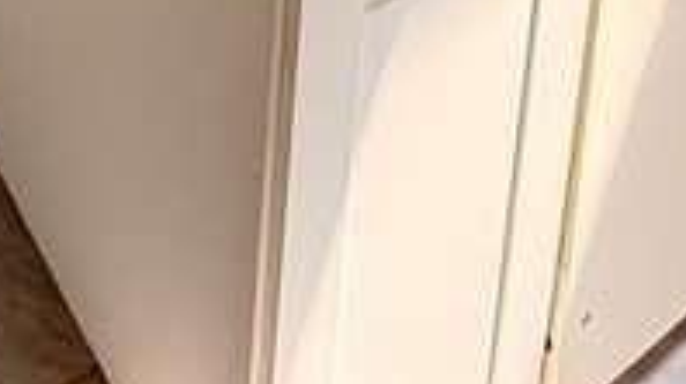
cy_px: -872
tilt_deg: -12.7
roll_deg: -2.6
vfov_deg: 9.9
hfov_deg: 26.8
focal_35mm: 79
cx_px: 281
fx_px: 1436
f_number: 2.2
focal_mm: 2.22
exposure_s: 1/76
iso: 320
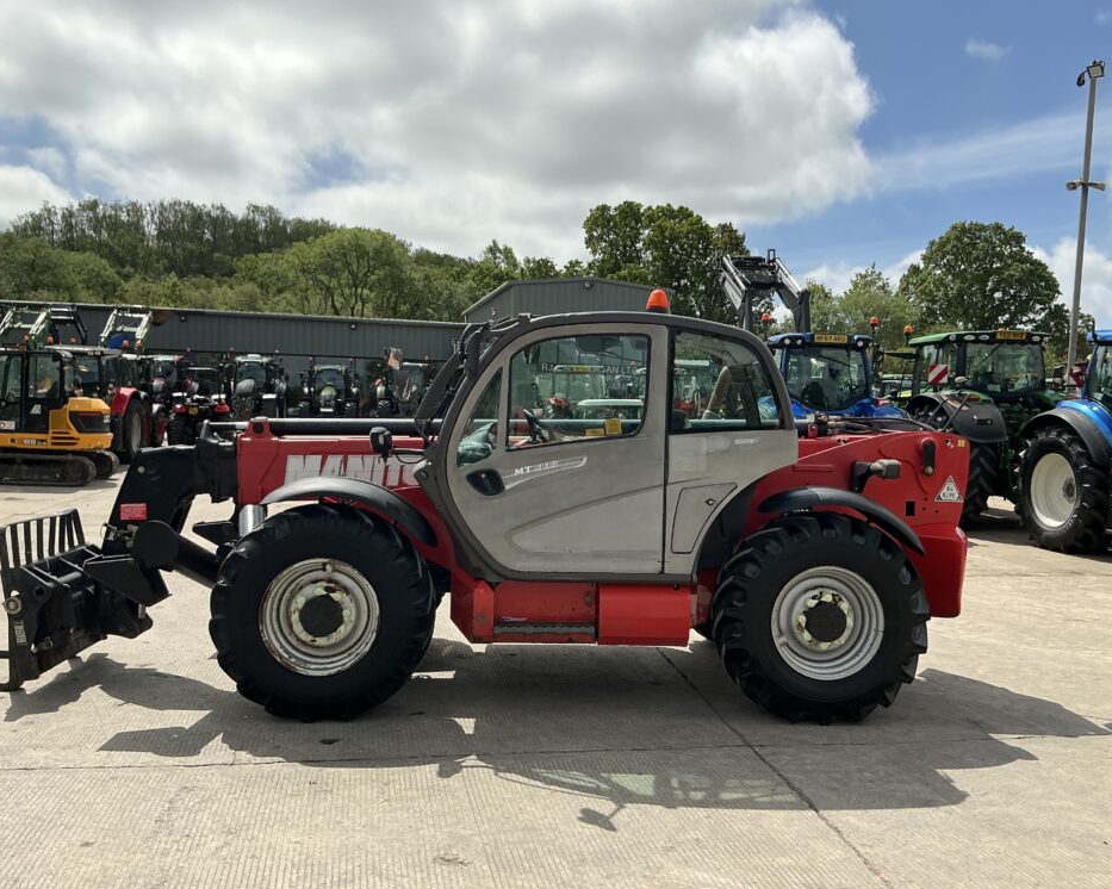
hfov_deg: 58.8
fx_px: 987
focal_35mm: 30
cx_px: 579
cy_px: 456
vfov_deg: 48.5
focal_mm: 3
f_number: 1.8
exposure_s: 1/3322
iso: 25
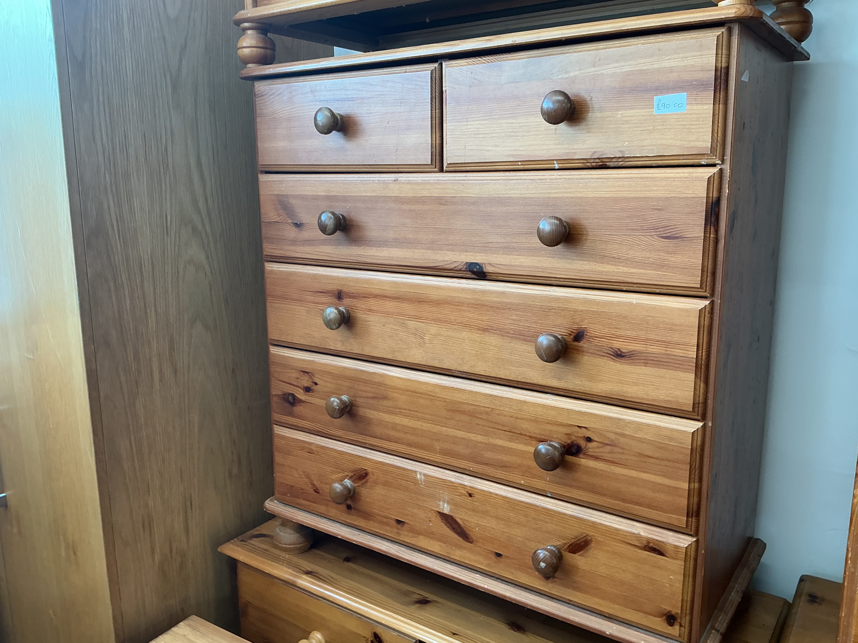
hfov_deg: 61.7
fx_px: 719
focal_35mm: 29
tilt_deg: -11.1
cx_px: 429
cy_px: 322
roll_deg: -1.9
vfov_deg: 48.2
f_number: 1.8
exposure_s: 1/50
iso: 50
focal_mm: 3
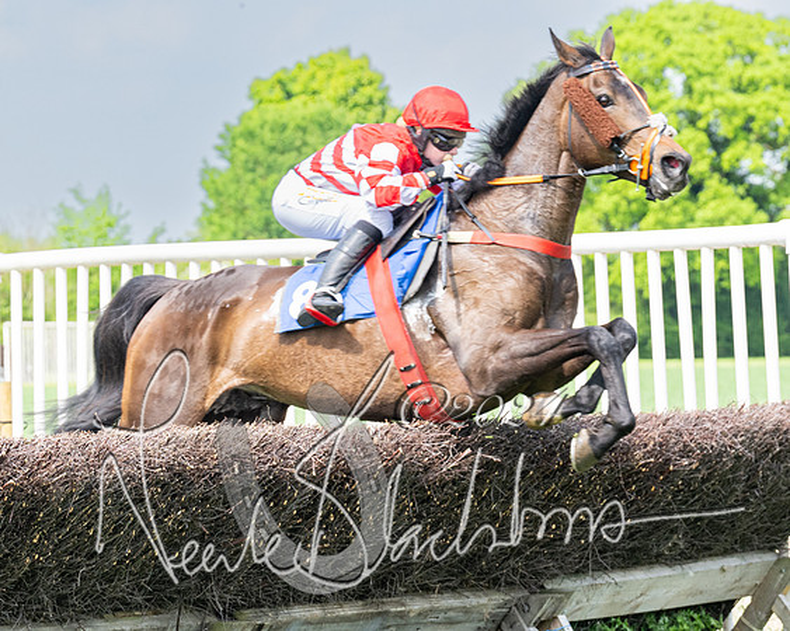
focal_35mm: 219
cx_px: 211
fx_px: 5114
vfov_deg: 7.1
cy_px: 423
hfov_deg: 8.8
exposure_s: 1/800
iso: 400
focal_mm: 97
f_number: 5
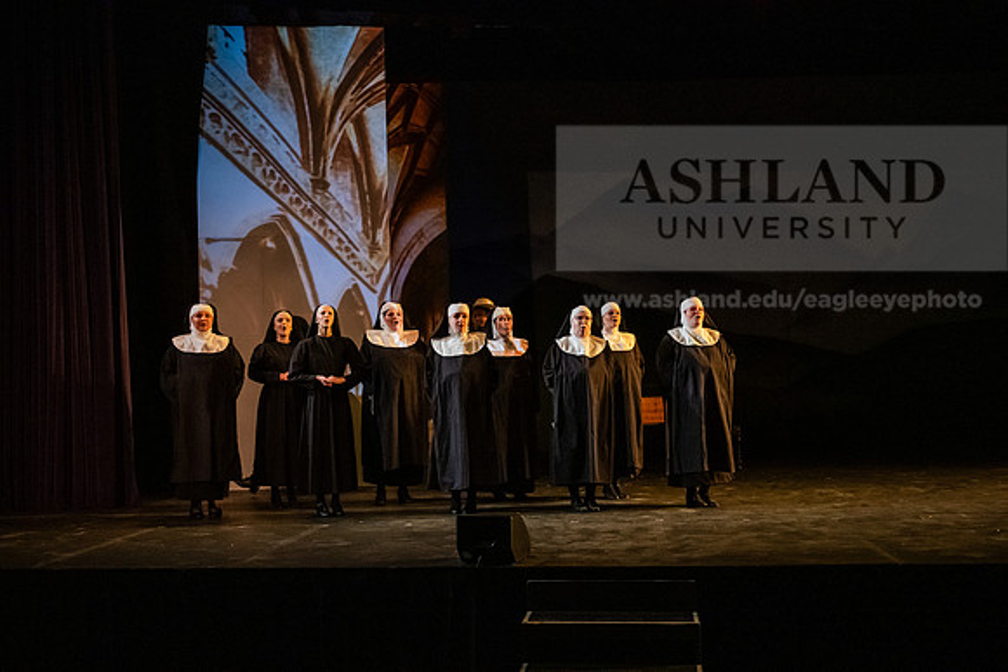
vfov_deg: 28.1
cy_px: 336
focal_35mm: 48
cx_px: 504
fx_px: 1344
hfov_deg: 41.1
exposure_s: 1/125
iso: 6400
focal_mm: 48
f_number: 3.2
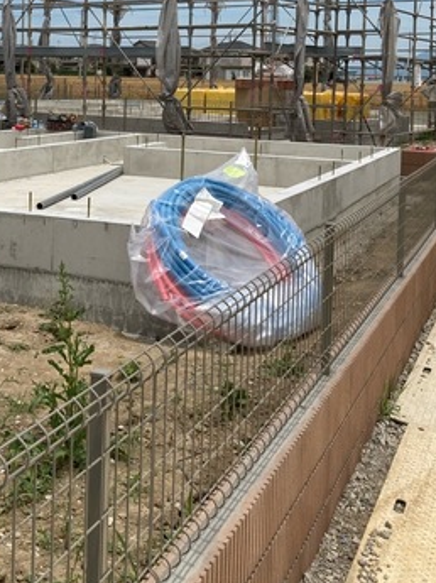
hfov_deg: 27.6
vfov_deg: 35.4
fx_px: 875
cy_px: 101
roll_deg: -2.4
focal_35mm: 52
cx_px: 113
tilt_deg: -0.7
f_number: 1.8
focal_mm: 3.99
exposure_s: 1/4367
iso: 25
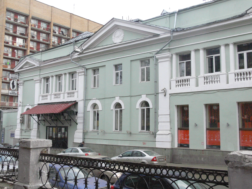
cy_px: 94
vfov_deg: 35.1
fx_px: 298
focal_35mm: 41
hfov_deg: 45.8
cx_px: 126
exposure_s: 1/250
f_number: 5.6
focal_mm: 8.7
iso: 400
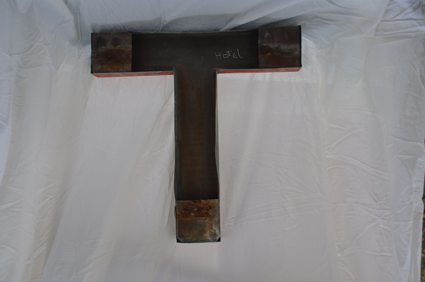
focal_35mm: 33
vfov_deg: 39.8
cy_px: 141
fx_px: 389
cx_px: 212
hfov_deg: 57.3
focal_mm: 22
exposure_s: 1/125
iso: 280
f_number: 5.6
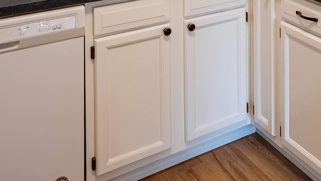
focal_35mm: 51
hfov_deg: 37.2
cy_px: -123
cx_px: 305
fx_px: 434
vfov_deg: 19.2
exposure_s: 1/250
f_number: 8
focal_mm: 17
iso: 400
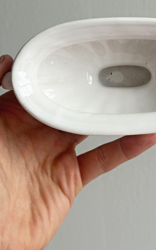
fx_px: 565
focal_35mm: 83
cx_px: 117
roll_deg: +0.7
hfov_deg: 15.7
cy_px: 86
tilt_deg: -8.7
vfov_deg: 24.8
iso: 64
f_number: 1.78
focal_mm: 6.86
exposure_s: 1/1073
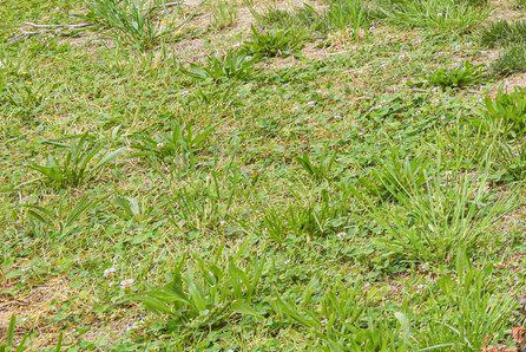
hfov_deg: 16.2
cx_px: 1178
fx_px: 1140
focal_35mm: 78
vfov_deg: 15.6
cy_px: -237
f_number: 8
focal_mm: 17
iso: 100
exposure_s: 1/50
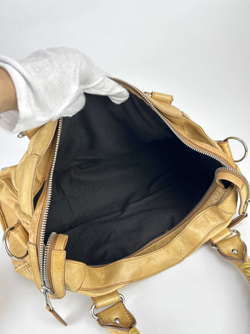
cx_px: 125
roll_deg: +12.7
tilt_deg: -28.0
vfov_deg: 67.3
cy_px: 167
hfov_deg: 53.1
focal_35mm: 26
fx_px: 250
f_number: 1.5
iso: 50
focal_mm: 5.7
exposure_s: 1/100
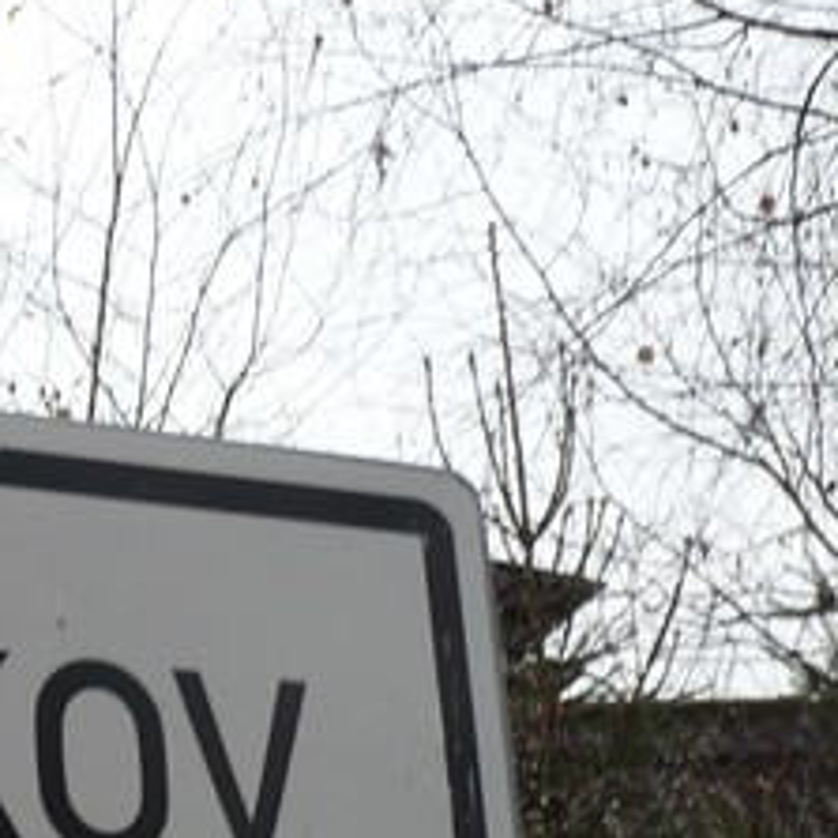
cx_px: -274
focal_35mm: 152
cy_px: 793
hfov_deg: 11.2
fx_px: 4163
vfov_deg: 11.4
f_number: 3.7
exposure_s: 1/100
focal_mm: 9.9
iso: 100
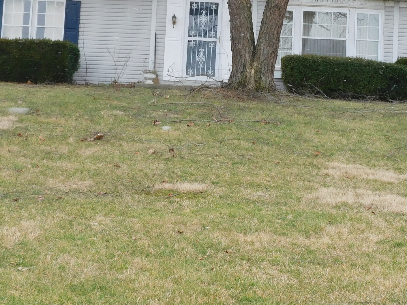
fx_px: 1152
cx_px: 220
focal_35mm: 98
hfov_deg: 20.0
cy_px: 6
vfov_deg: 14.9
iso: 125
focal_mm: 8.1
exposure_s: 1/160
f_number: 4
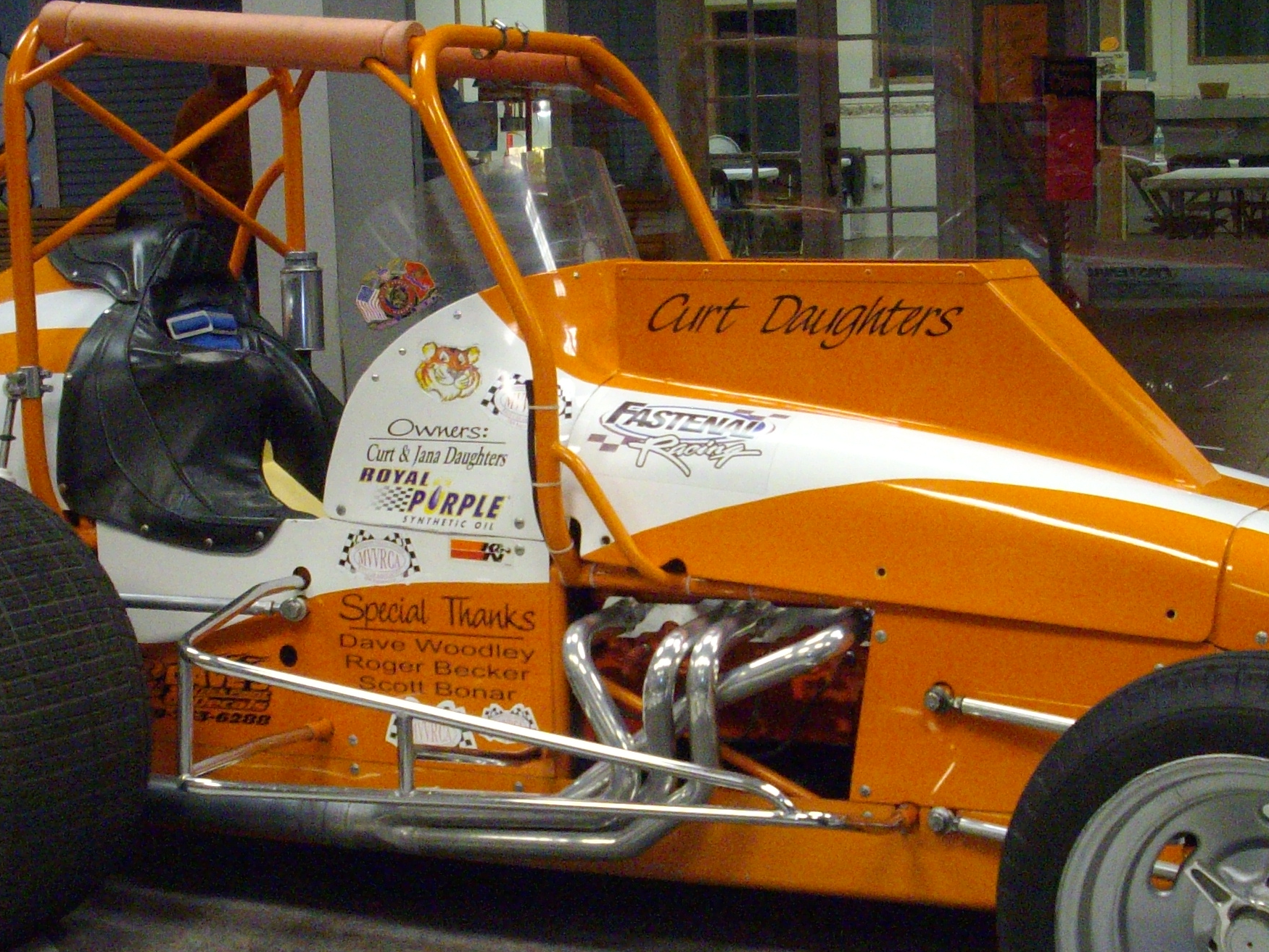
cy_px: 568
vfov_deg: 21.3
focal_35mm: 69
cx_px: 718
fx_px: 2530
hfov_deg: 28.1
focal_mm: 6.2
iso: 345
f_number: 2.8
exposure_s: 1/50
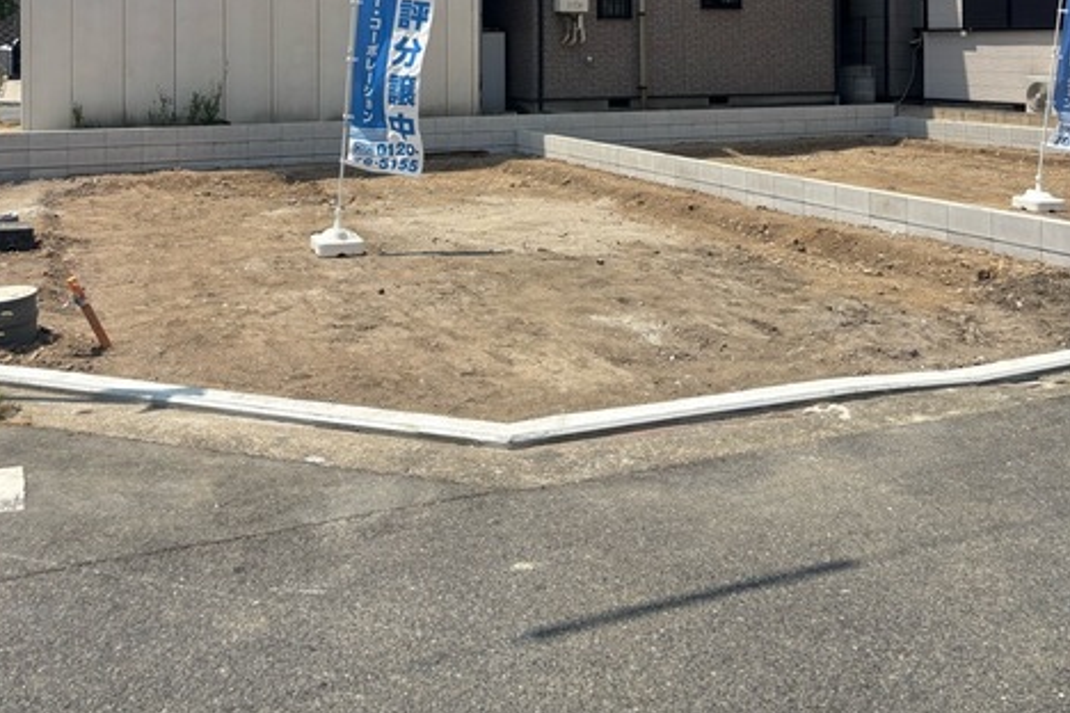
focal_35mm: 37
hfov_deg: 51.9
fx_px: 1100
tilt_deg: -0.2
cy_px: 27
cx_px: 524
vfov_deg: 33.4
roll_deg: +0.0
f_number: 1.6
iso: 50
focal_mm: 5.96
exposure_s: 1/3788
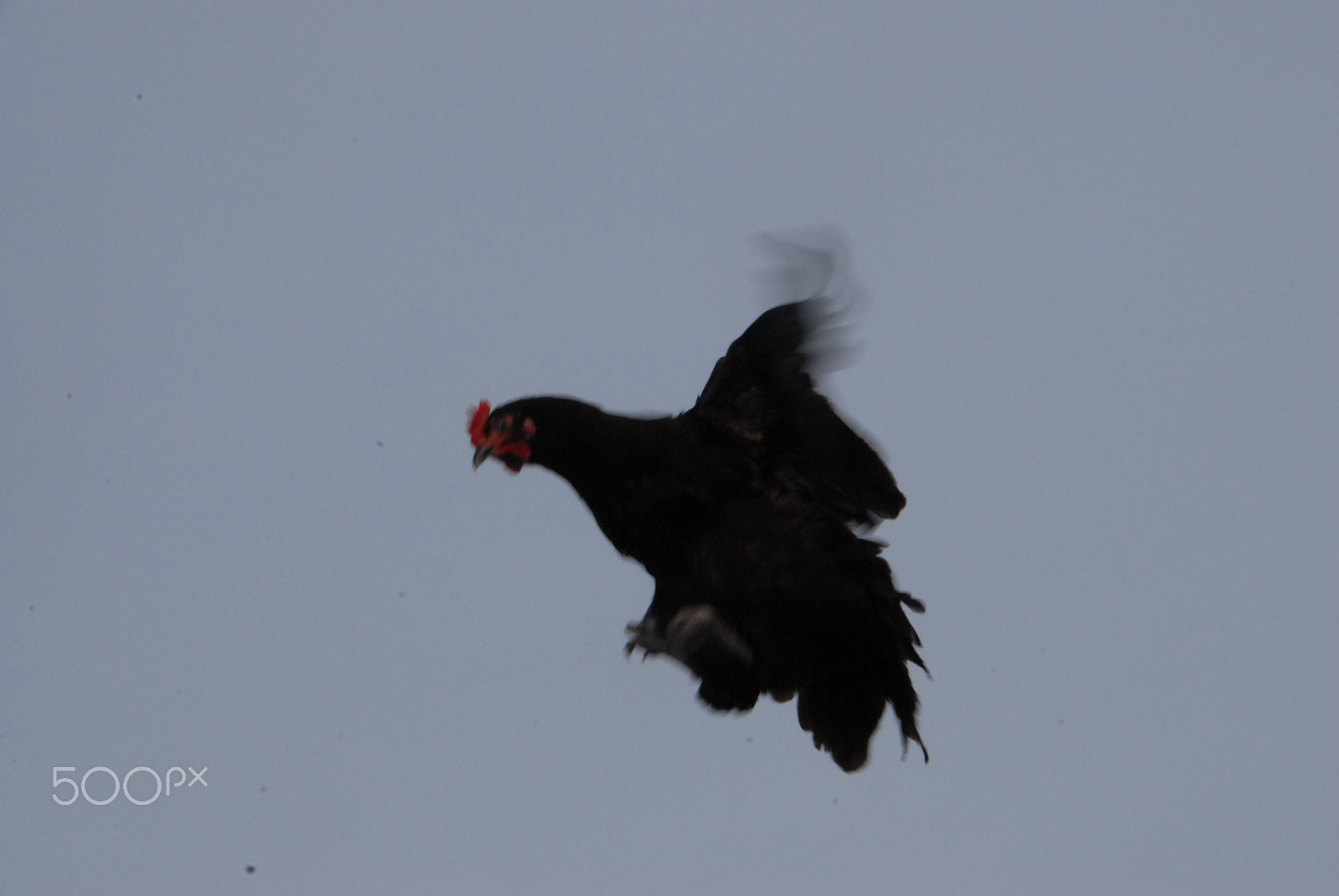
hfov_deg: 14.4
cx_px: 670
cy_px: 448
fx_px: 5306
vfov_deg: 9.7
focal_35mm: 142
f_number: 32
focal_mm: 95
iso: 500
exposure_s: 1/250
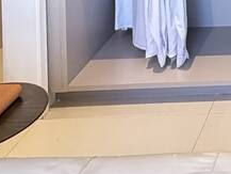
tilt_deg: -0.5
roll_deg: +1.2
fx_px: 621
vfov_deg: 12.5
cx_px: 384
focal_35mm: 93
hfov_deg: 17.9
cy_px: -244
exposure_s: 1/60
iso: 500
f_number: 2.2
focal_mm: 2.22
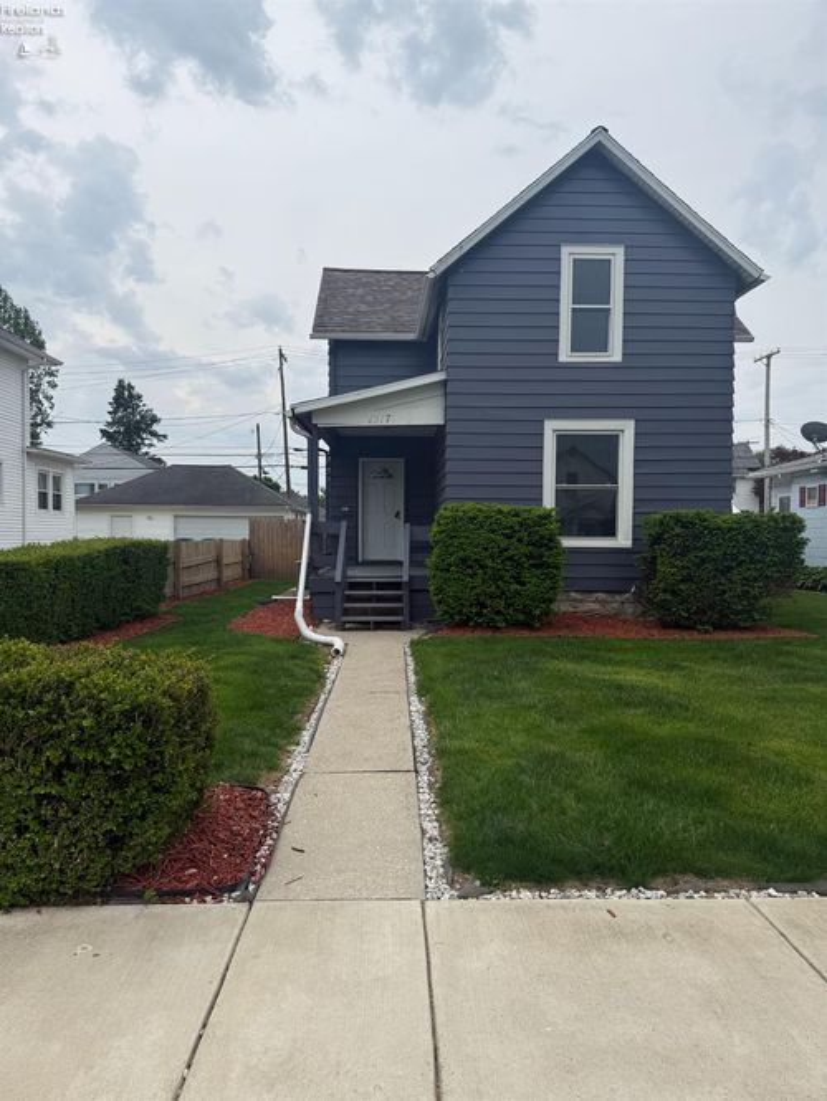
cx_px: 414
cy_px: 550
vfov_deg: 71.6
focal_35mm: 24
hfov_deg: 56.8
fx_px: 764
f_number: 1.78
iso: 80
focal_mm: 6.76
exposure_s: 1/2169
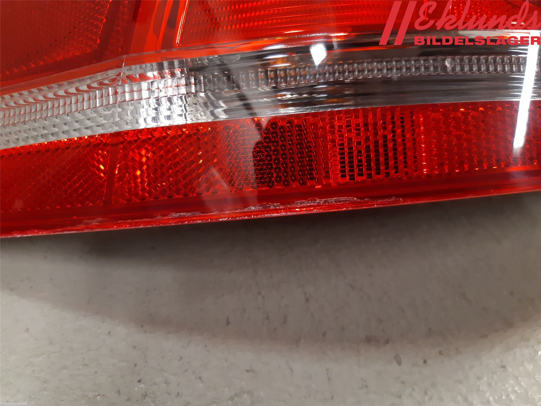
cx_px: 270
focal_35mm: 26
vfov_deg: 53.1
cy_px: 203
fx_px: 406
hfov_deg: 67.3
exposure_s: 1/50
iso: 200
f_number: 1.7
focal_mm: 3.93
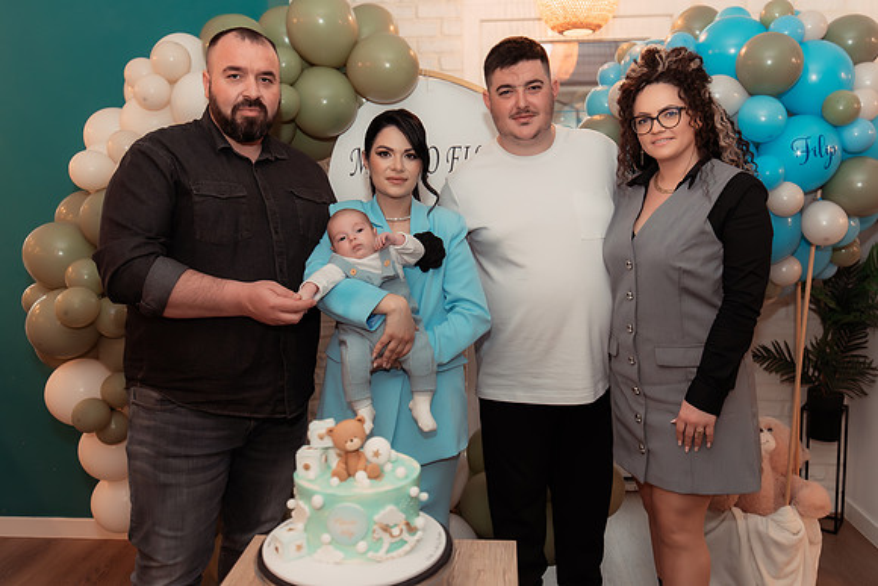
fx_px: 719
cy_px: 278
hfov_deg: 62.8
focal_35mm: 29
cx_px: 440
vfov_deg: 44.3
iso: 1600
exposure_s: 1/250
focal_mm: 27
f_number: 2.8
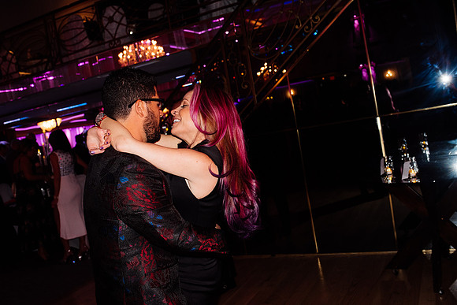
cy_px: 152
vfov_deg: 37.9
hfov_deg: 54.4
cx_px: 228
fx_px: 444
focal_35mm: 35
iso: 1600
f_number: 4.5
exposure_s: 1/200
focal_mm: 35
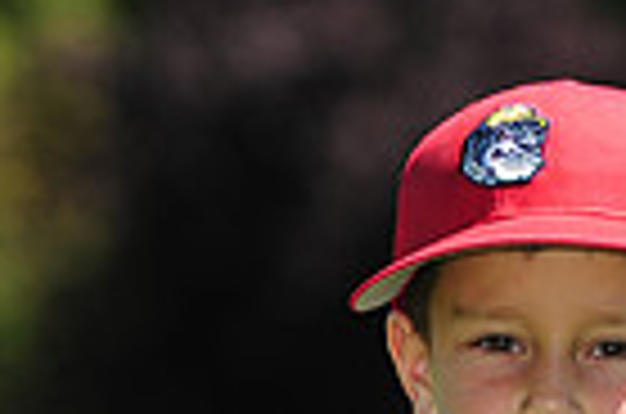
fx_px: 10531
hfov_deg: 3.4
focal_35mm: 607
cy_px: 590
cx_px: 428
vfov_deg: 2.3
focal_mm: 145
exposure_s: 1/1600
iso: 250
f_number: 4.5
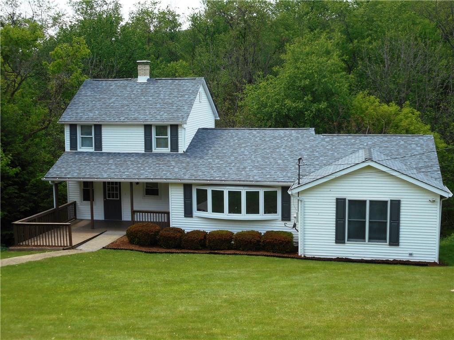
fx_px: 669
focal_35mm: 51
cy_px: 170
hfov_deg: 37.5
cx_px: 227
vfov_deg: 28.6
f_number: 4.9
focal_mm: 9.1
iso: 80
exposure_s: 1/250
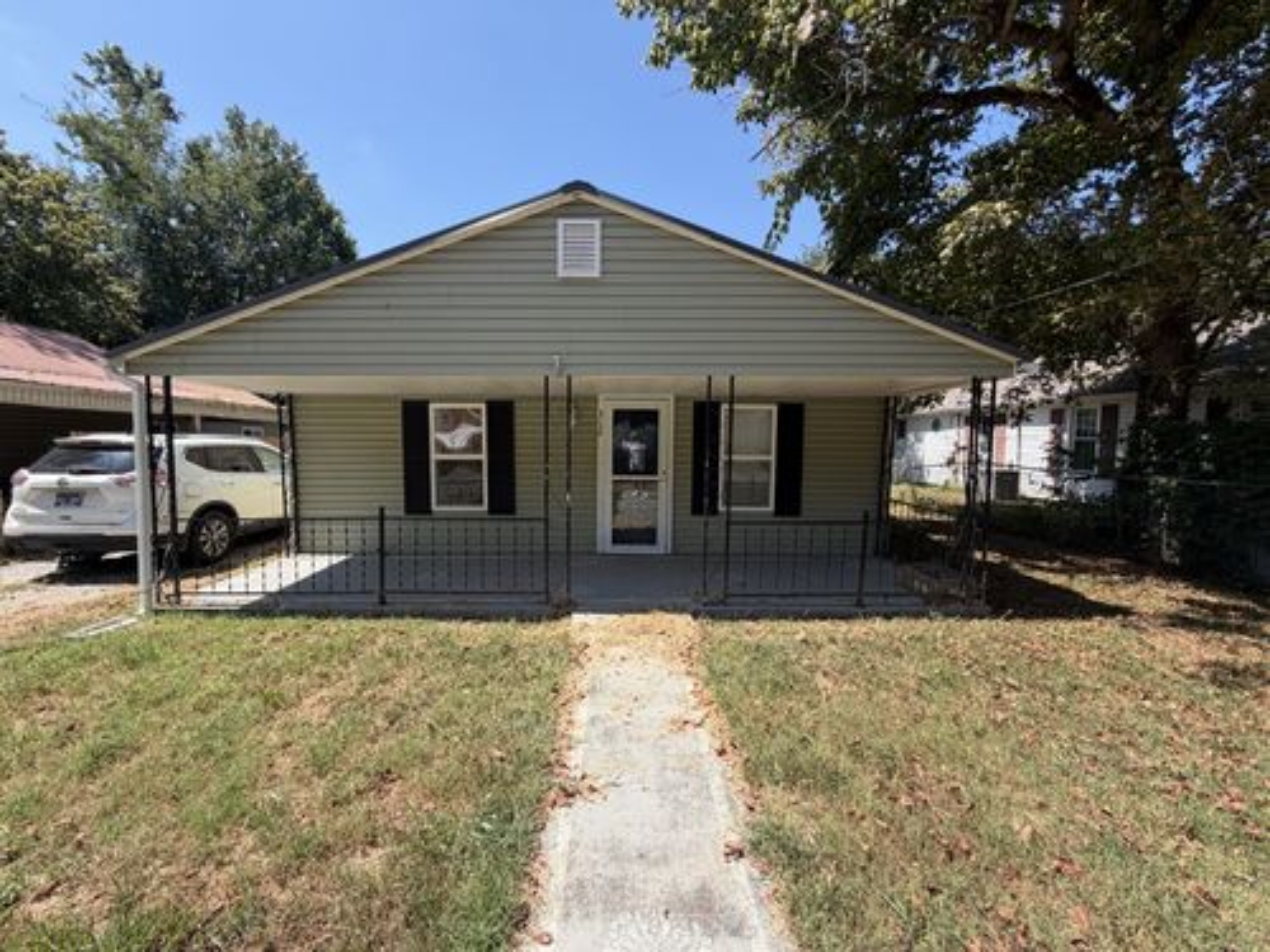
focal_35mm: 14
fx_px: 514
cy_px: 476
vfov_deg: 85.7
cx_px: 635
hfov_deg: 102.1
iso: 40
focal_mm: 2.22
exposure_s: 1/619
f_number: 2.2
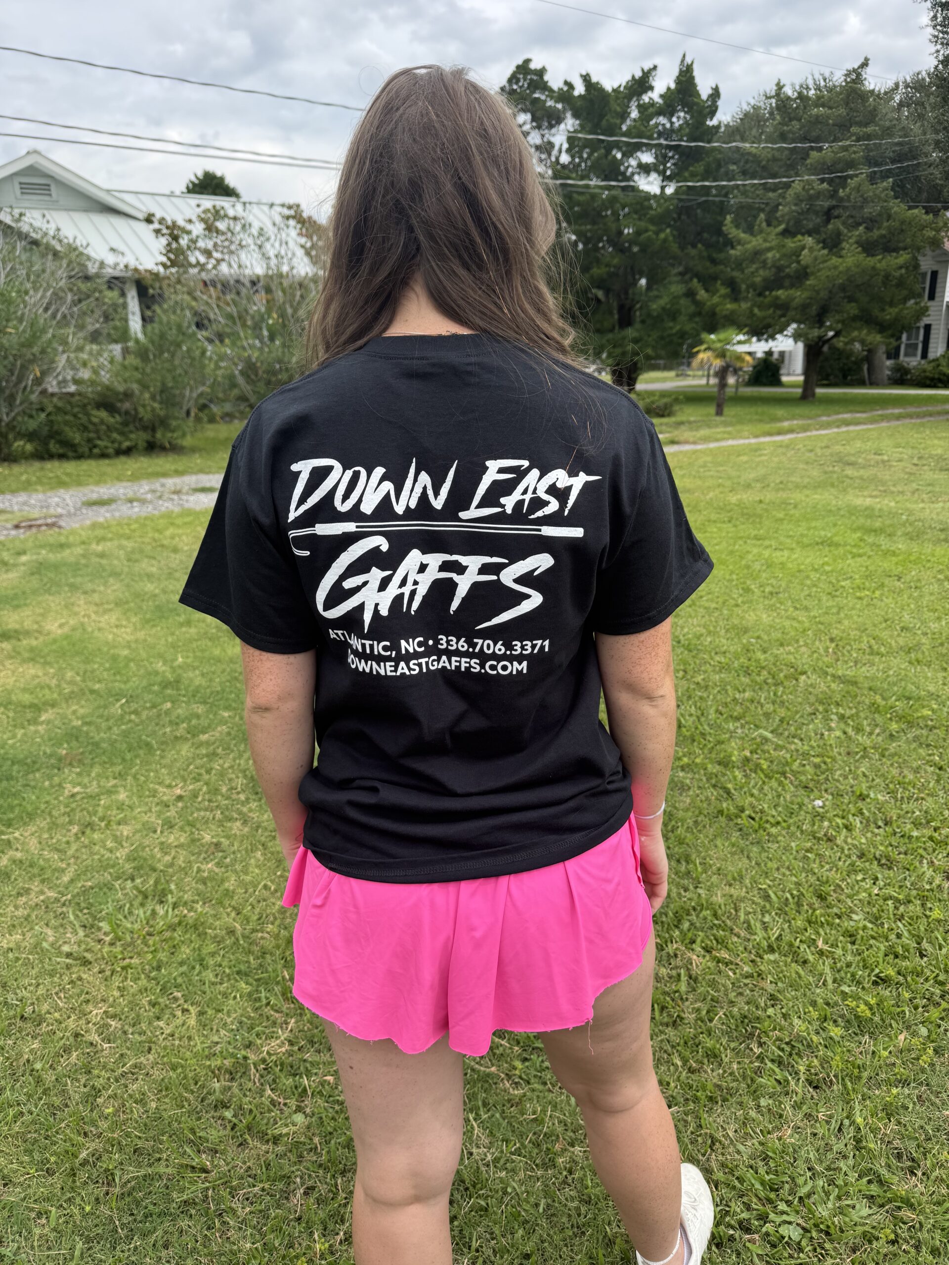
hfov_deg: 56.8
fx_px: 877
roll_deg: +1.6
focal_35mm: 24
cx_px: 474
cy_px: 632
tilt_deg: -18.1
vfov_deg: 71.6
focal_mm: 6.76
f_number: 1.78
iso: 80
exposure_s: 1/1311
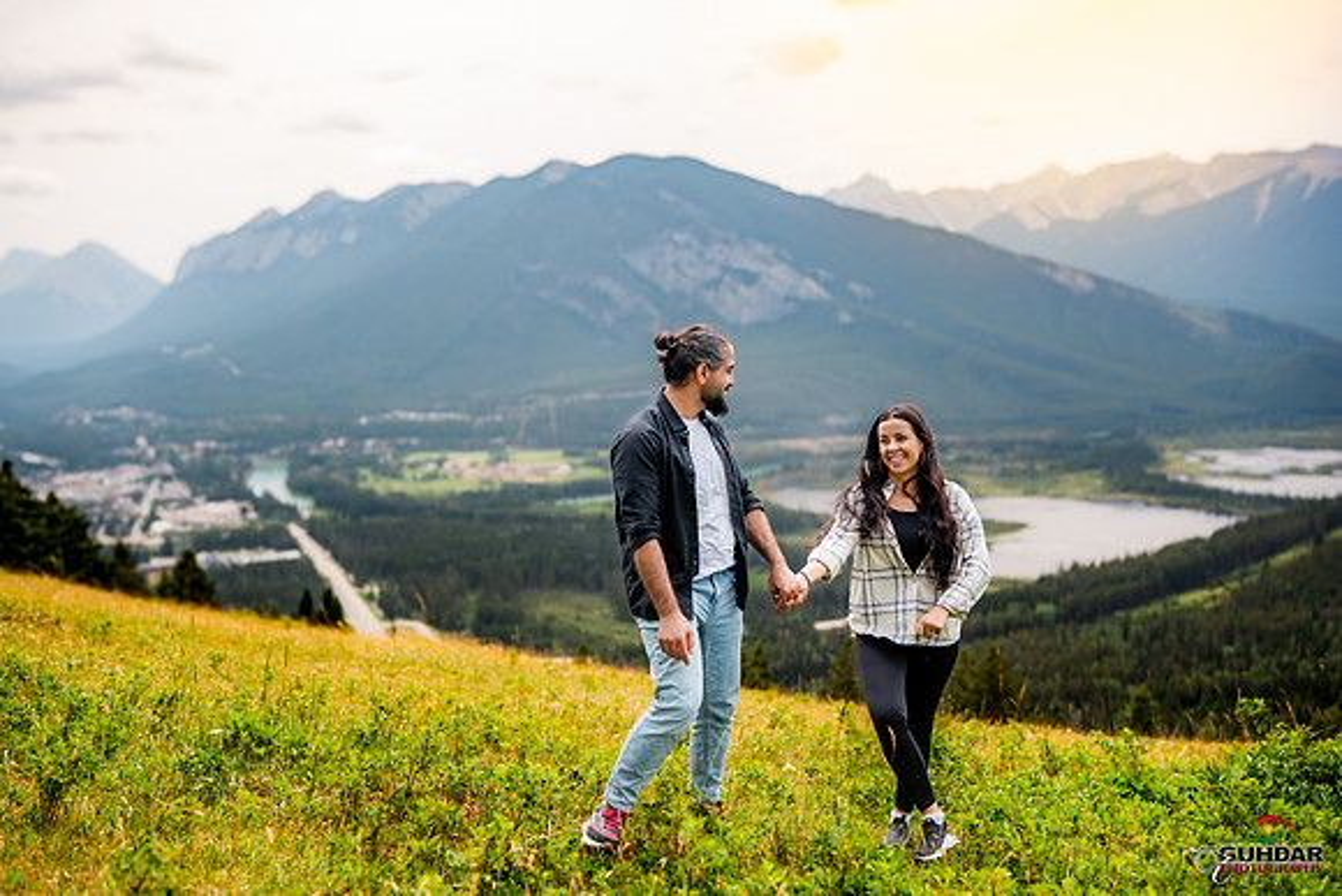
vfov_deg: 37.9
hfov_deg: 54.4
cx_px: 671
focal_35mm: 35
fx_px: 1305
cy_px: 448
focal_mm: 35
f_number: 2
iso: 200
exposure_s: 1/8000
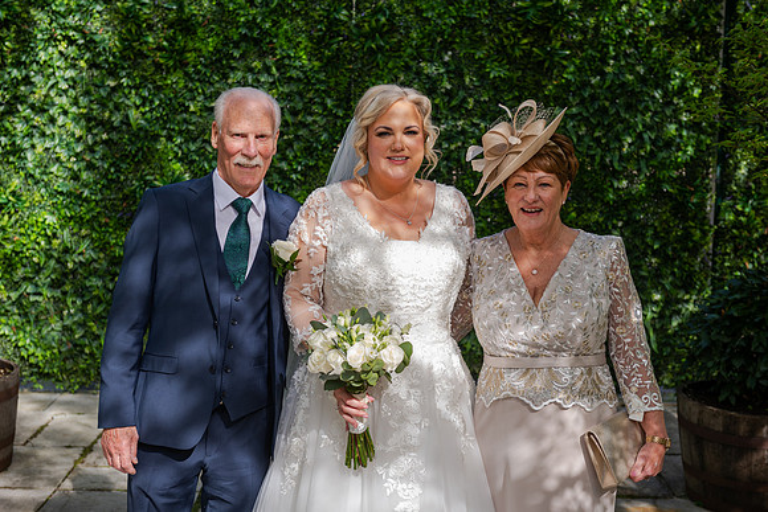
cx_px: 384
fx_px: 1195
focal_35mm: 56
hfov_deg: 35.6
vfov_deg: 24.2
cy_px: 256
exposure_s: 1/250
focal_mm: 56
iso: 100
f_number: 5
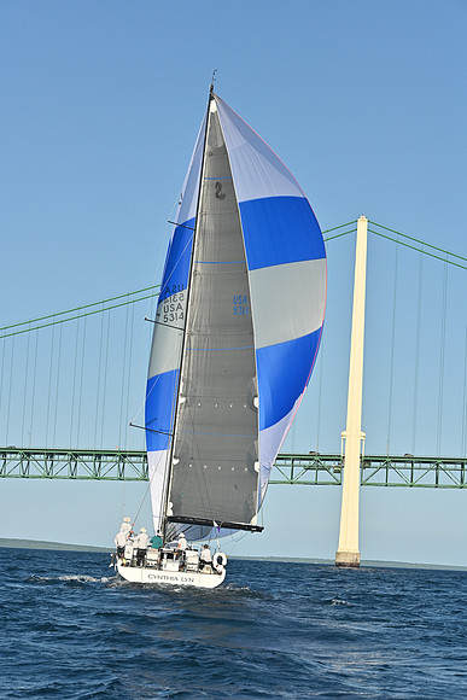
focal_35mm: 85
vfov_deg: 23.9
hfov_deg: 16.1
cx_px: 234
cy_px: 350
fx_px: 1653
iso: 320
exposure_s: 1/1600
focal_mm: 85
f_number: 7.1
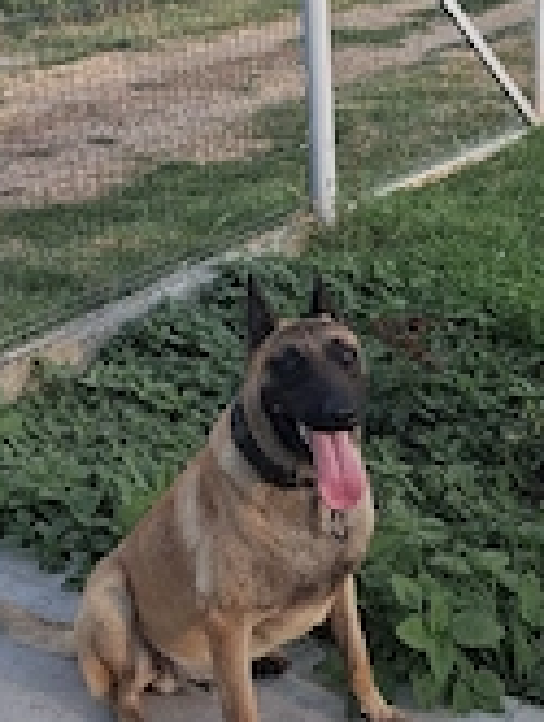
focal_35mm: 65
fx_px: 1359
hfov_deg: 22.6
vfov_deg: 29.8
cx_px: 318
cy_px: 378
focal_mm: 4
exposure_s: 1/227
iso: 25
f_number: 1.8
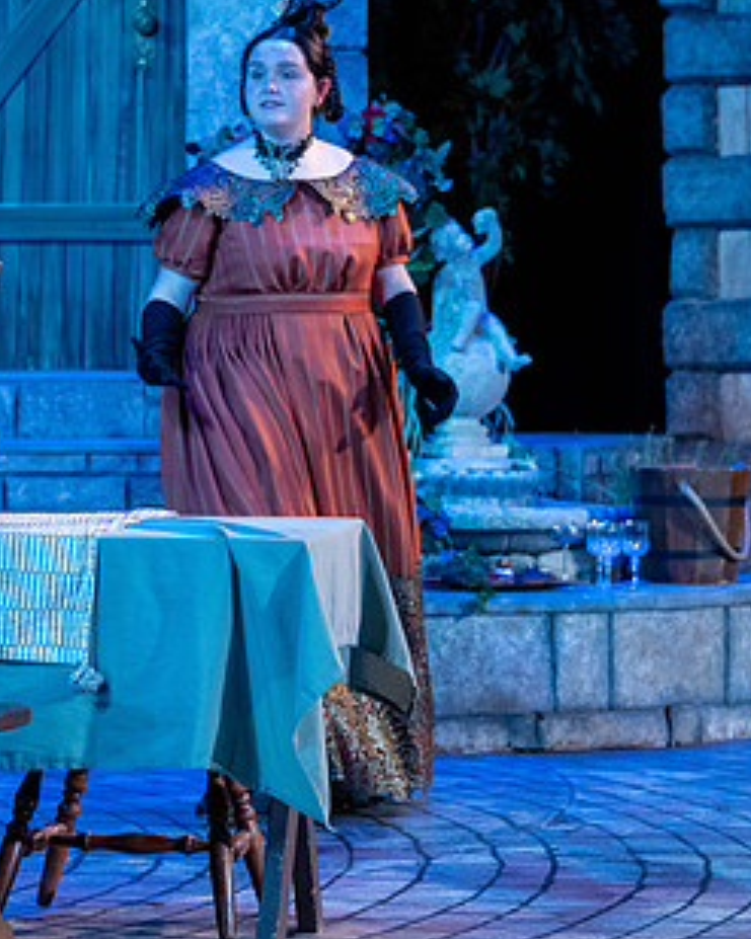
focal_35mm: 194
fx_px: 5393
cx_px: 64
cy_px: 451
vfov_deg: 10.0
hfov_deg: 7.9
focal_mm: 110
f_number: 5
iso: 1250
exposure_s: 1/160
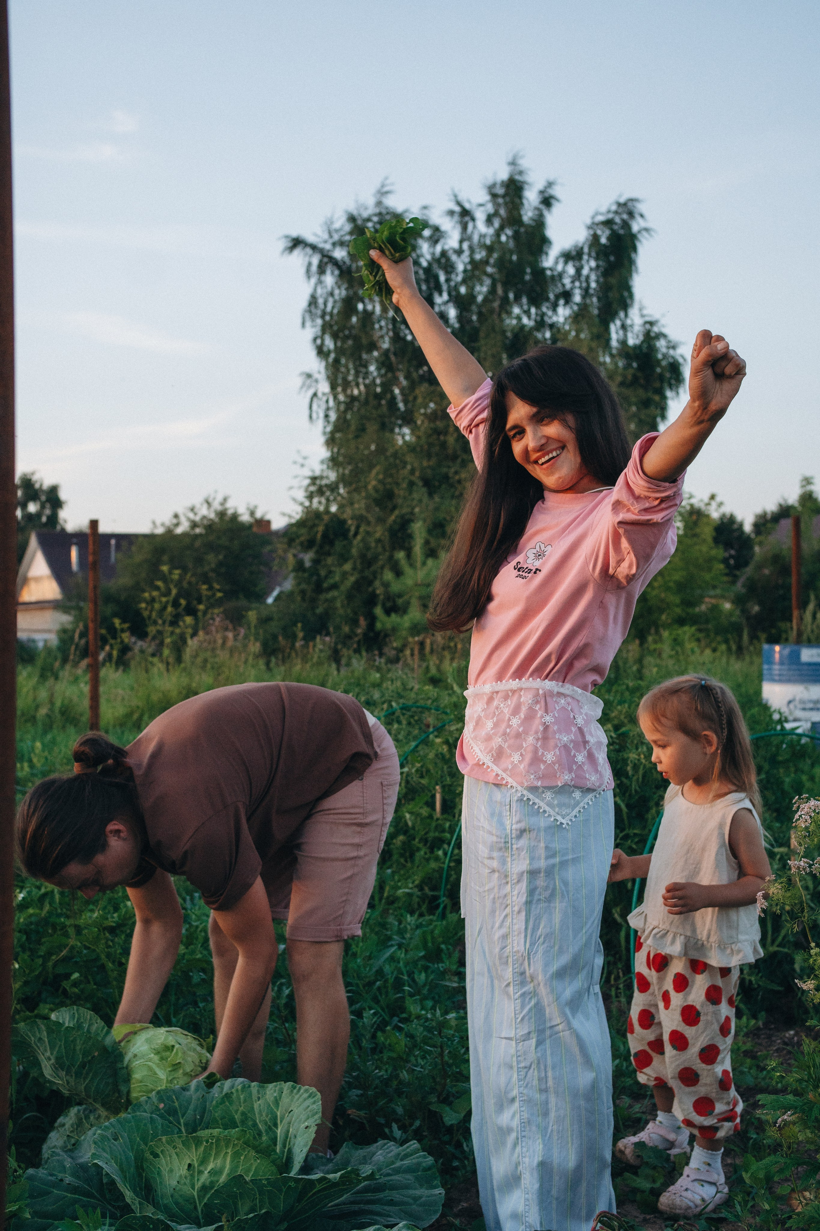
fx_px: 1691
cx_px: 410
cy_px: 616
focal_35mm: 50
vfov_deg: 40.0
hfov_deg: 27.3
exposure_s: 1/640
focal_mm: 33
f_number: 4
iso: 1250
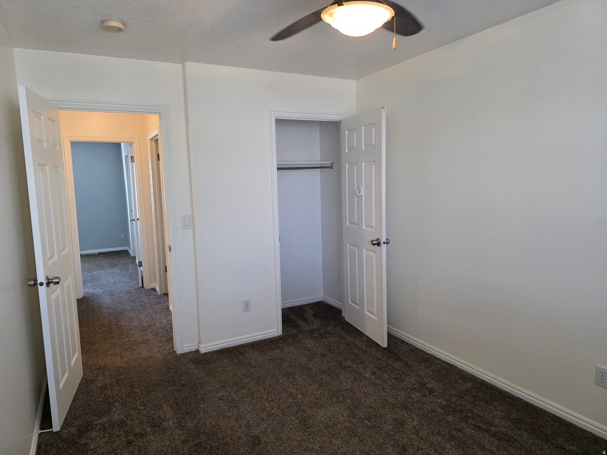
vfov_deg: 58.9
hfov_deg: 73.9
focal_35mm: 23
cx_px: 304
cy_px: 228
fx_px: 403
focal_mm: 6.3
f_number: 1.7
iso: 400
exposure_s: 1/120
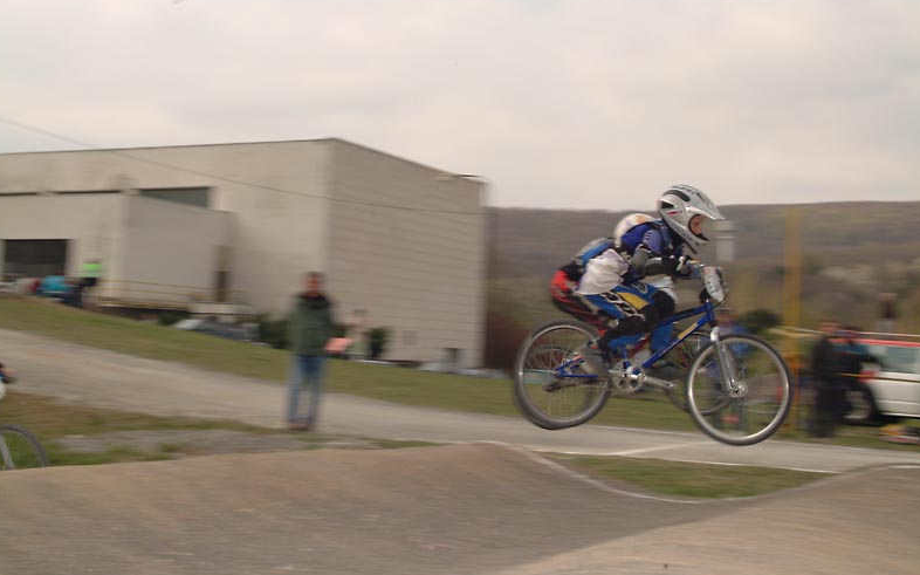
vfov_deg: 23.7
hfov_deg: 37.2
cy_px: 269
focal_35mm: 55
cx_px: 458
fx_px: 1367
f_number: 9.5
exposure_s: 1/125
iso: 100
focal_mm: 35
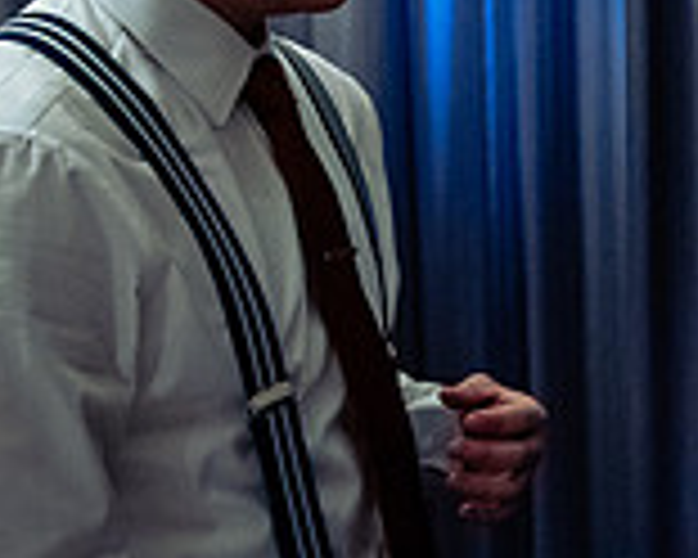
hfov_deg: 16.3
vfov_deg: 14.1
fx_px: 2252
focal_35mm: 109
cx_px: 1013
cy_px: 173
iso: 4000
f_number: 2.8
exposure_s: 1/100
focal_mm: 31
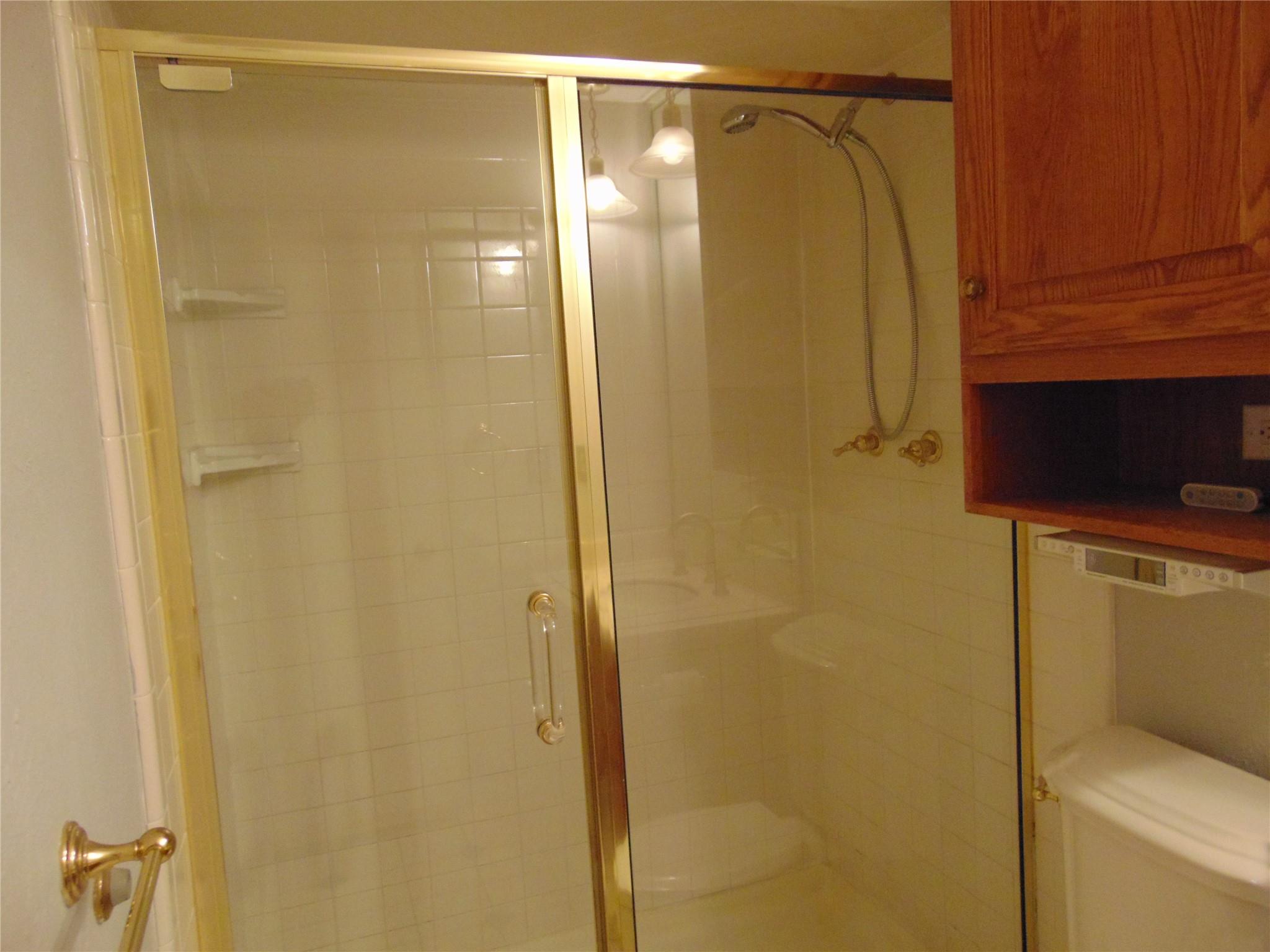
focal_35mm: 25
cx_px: 635
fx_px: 917
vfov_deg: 54.9
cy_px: 476
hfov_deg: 69.4
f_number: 3
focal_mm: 4.5
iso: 400
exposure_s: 1/20
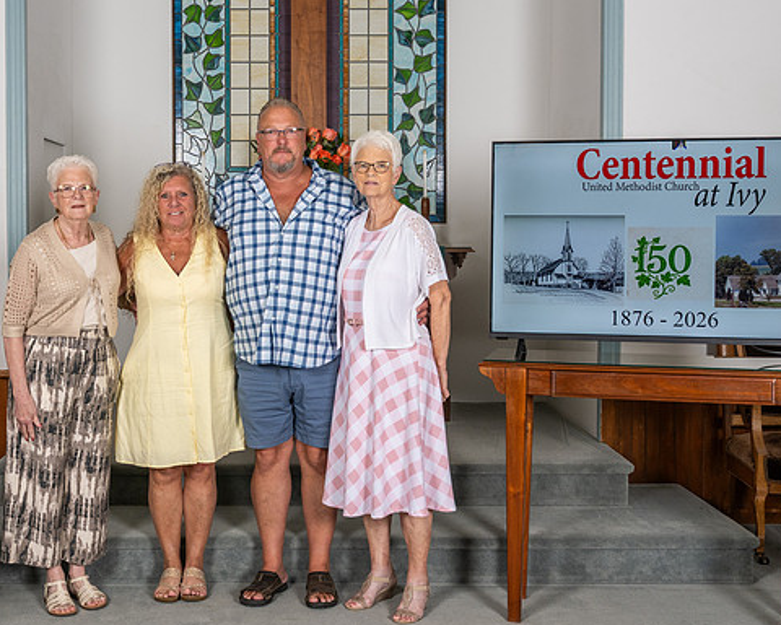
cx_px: 299
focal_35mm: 50
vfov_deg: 30.2
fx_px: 1156
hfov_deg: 37.1
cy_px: 267
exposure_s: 1/160
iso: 200
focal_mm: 27.5
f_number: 6.3
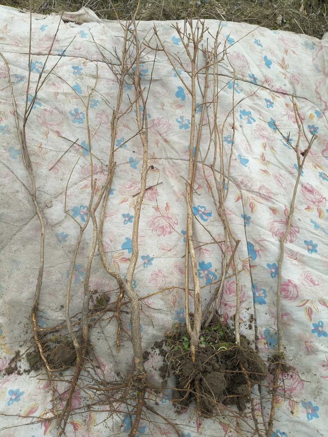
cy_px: 218
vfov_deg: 67.3
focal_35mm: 26
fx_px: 329
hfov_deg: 53.1
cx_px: 164
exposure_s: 1/363
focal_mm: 4.84
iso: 80
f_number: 1.8
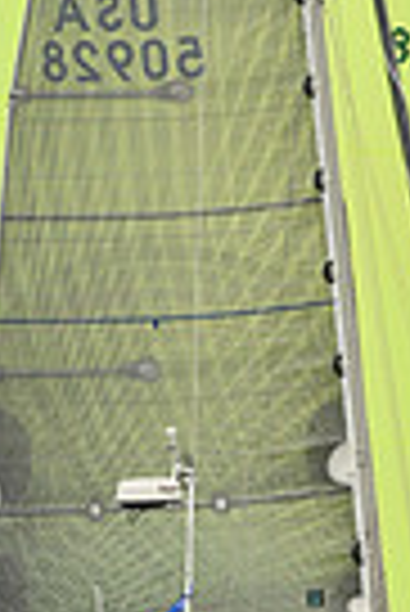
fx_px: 5078
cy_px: 68
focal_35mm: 298
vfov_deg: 6.9
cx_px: 363
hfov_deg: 4.6
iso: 320
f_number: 10
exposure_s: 1/800
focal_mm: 70
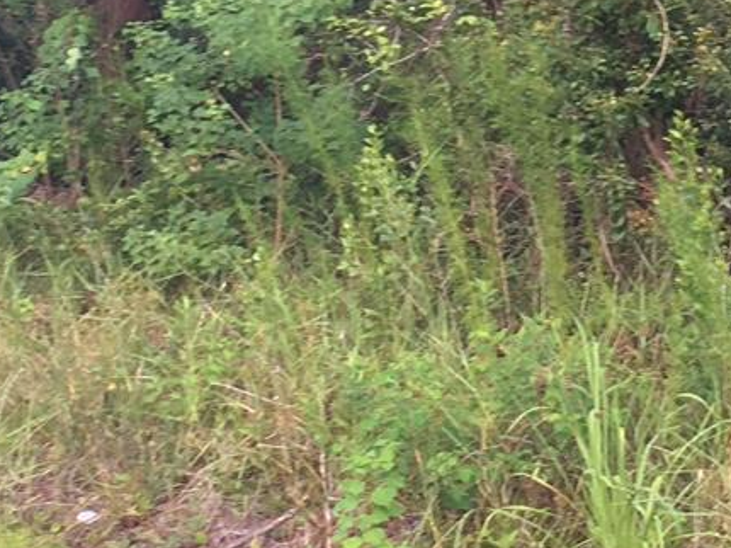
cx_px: 714
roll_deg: -1.9
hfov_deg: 14.3
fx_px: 2870
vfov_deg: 10.7
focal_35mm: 136
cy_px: -83
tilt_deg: -0.6
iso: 32
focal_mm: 4.15
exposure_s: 1/40
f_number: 2.2
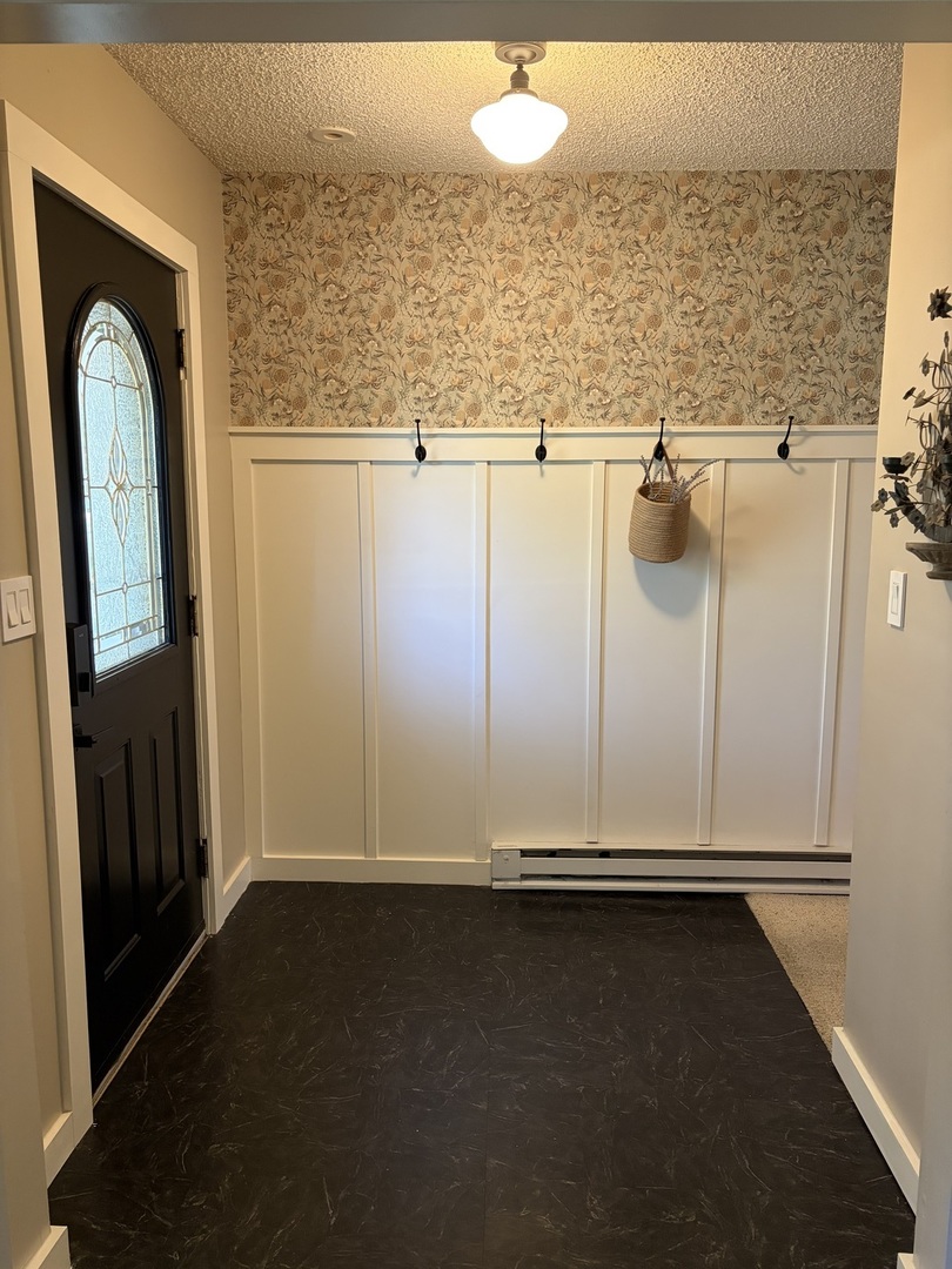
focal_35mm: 26
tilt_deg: -7.7
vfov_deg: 67.3
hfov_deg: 53.1
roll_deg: +0.6
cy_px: 634
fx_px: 953
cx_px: 476
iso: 250
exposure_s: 1/60
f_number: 1.6
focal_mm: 5.96
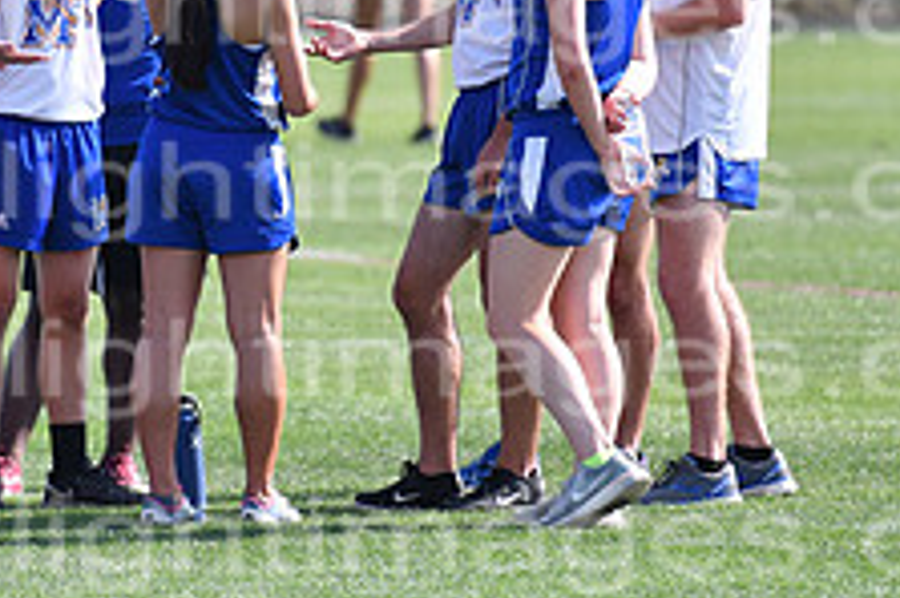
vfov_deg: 1.8
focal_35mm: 782
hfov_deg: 2.6
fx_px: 19522
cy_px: 103
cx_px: 234
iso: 200
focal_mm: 200
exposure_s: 1/2000
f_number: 4
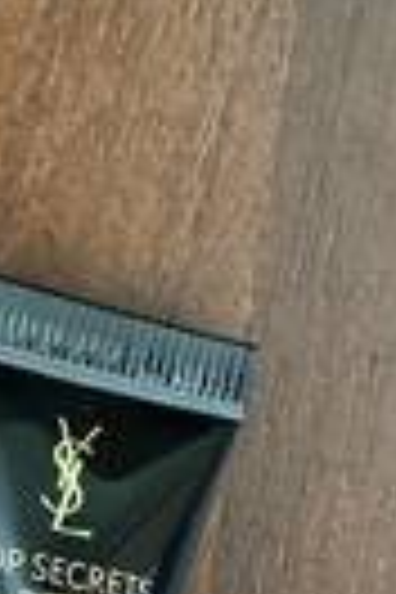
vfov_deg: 21.1
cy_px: 605
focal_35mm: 93
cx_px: 63
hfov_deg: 14.6
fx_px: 1534
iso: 640
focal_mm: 4.25
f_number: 1.8
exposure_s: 1/30
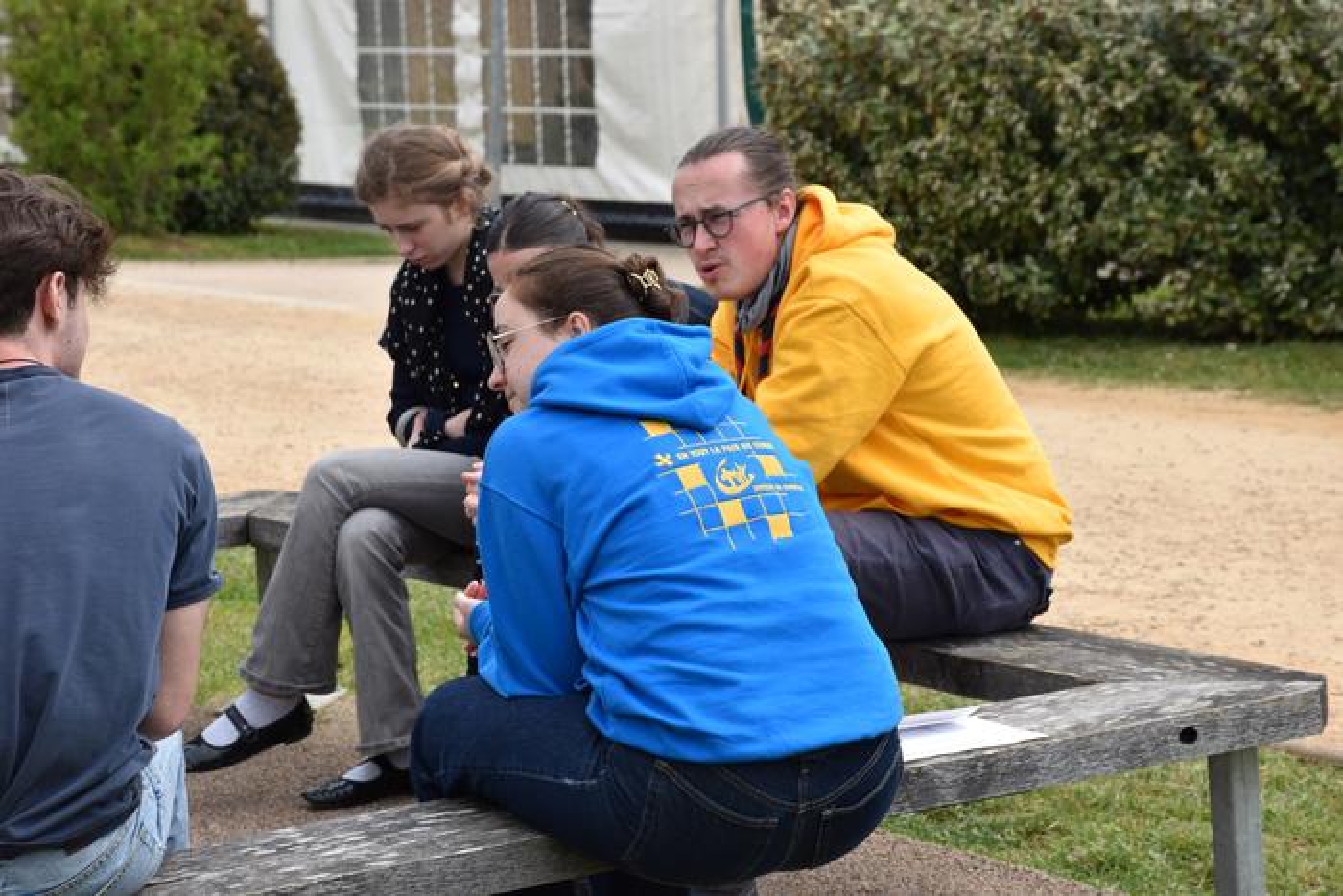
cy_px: 448
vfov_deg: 12.2
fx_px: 4197
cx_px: 672
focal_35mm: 112
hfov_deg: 18.2
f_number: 9
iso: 200
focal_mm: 75
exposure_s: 1/320
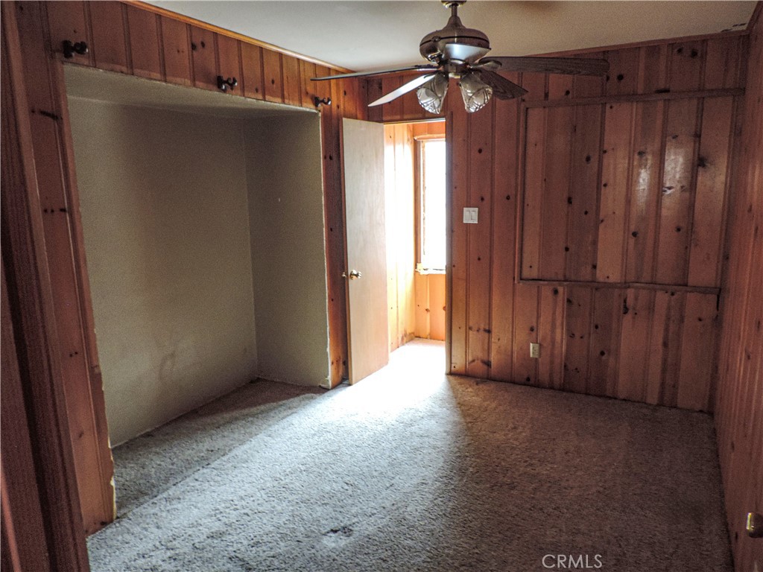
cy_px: 286
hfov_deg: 71.6
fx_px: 529
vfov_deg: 56.8
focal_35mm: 24
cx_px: 382
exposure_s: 1/13
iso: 400
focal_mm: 4.3
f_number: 3
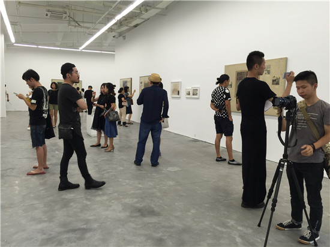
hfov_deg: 61.7
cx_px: 165
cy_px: 124
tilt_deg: -6.3
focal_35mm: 29
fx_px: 276
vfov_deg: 48.2
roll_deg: -2.1
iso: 32
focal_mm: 4.15
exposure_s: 1/33
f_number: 2.2
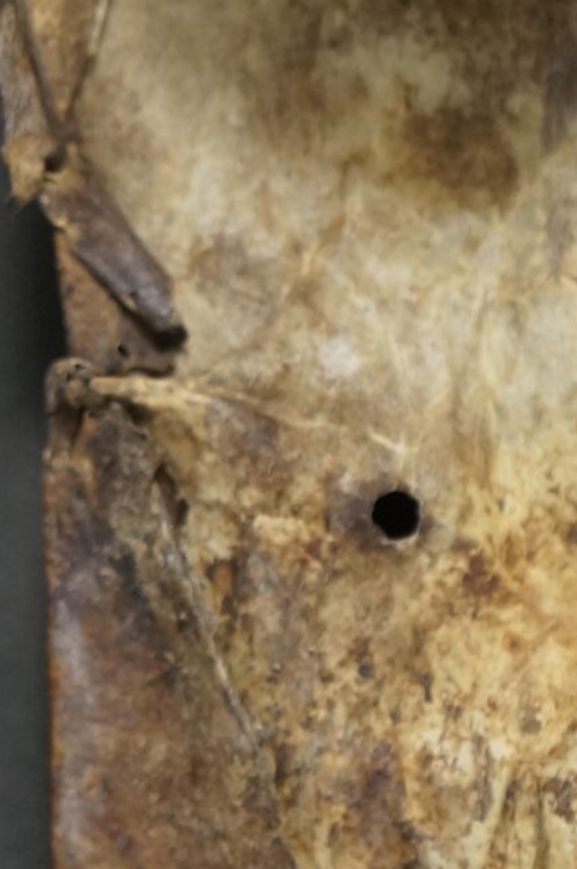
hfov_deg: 6.7
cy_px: 350
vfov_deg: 10.1
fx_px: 4917
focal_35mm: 204
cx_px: 431
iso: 640
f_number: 4.5
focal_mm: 34
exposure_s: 1/160
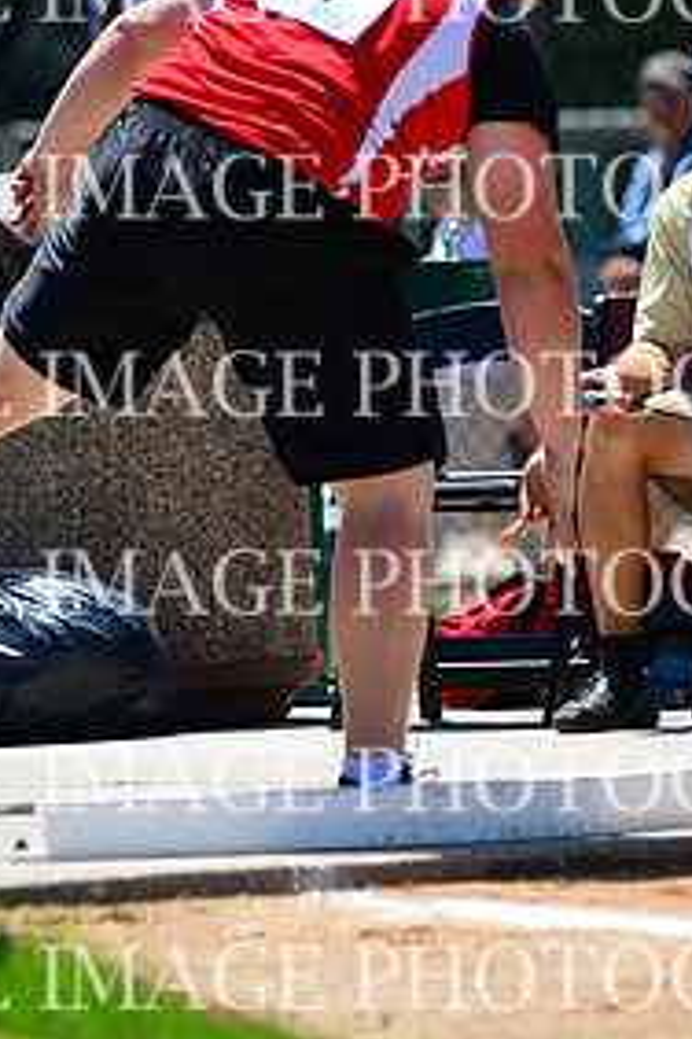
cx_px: 328
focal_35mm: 411
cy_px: 284
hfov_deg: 3.3
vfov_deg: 5.0
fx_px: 11850
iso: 320
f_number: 4
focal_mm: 200
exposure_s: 1/2500
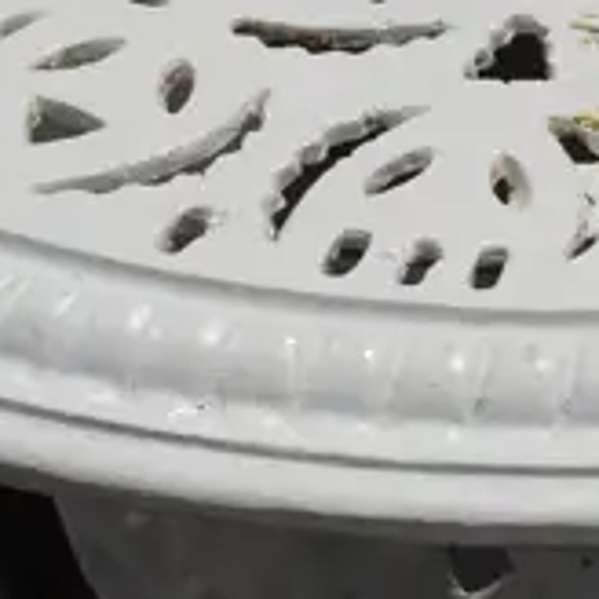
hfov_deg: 8.3
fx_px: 4111
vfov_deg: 8.2
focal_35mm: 210
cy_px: 804
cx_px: 679
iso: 640
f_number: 8
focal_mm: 19
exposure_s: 1/60
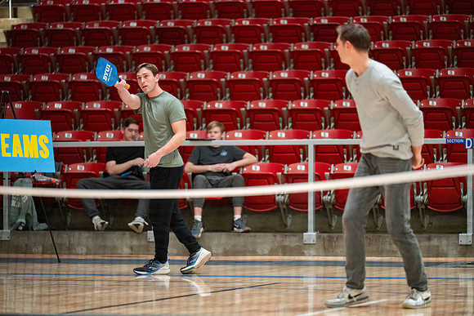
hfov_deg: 11.1
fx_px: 2436
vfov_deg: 7.4
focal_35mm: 185
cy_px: 158
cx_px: 237
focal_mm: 185
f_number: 2.8
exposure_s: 1/500
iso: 5000
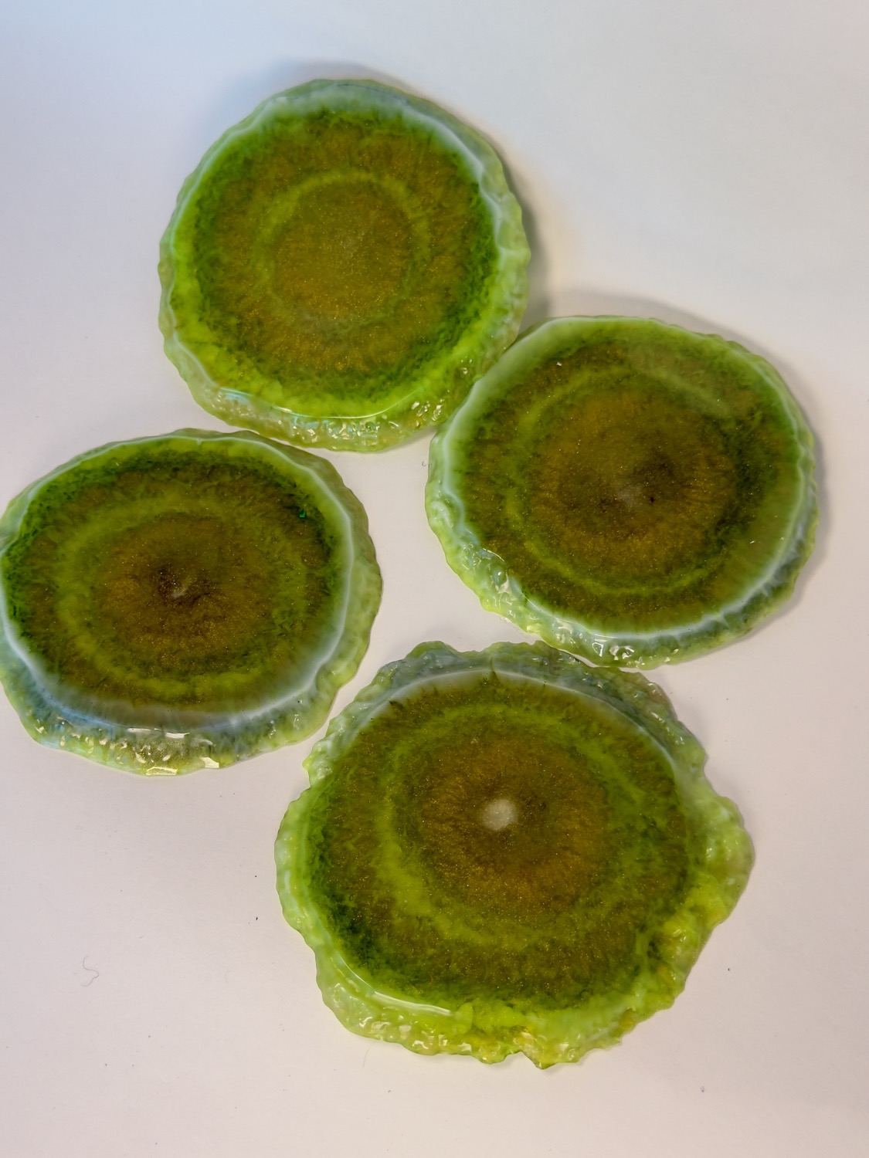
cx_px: 434
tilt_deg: -63.4
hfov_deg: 30.3
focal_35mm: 48
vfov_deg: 39.7
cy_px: 579
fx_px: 1607
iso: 64
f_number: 1.78
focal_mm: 6.76
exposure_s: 1/357
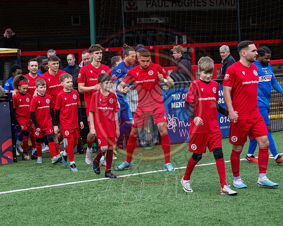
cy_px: 113
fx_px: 905
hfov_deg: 17.8
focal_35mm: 108
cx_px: 113
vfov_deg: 14.2
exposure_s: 1/250
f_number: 5
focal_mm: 95
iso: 250
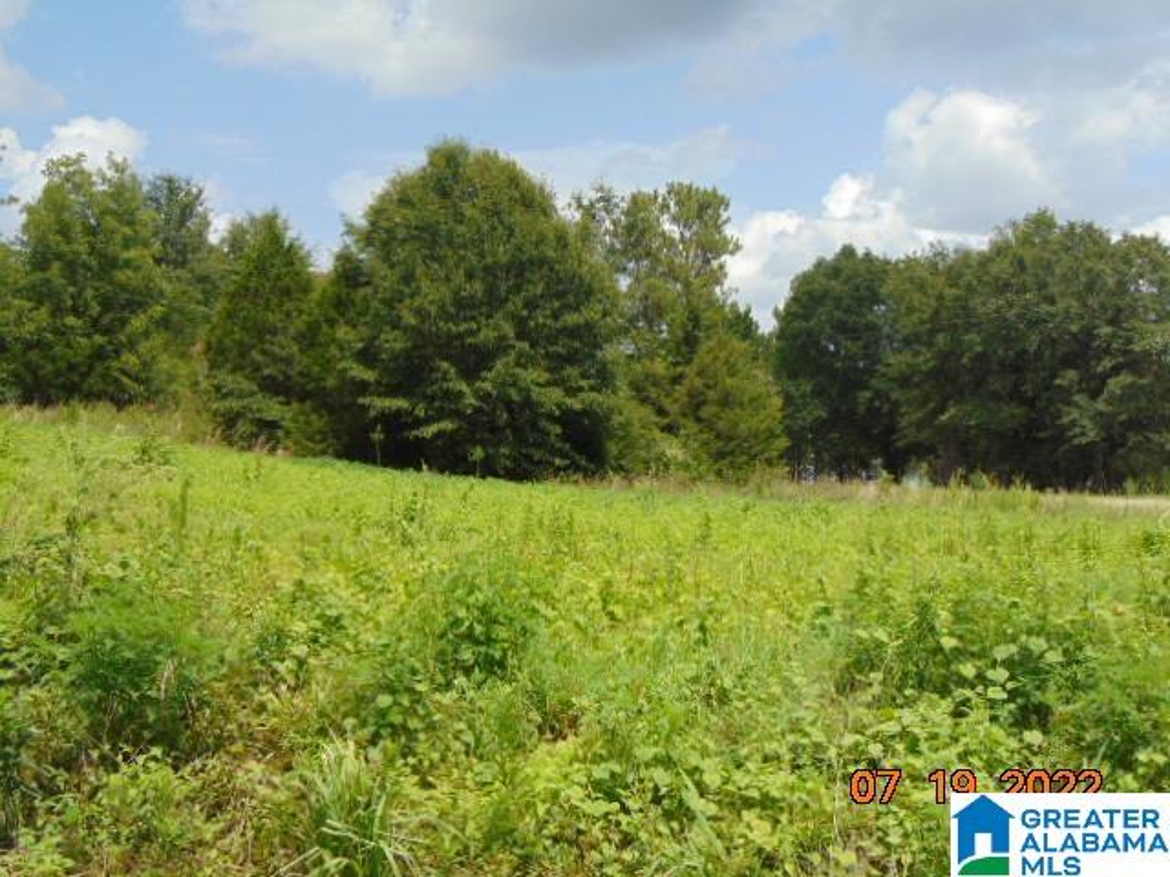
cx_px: 585
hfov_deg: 38.2
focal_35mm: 50
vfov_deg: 29.1
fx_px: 1690
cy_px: 438
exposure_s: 1/1000
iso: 80
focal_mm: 9
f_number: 3.5
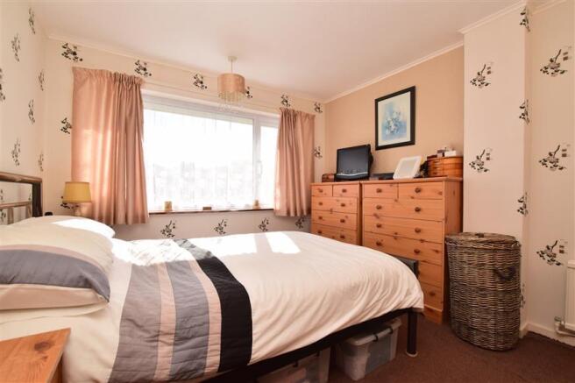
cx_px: 288
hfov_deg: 100.4
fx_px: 240
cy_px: 192
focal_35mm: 15
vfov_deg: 77.3
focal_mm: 10
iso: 400
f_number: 14
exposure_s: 1/200
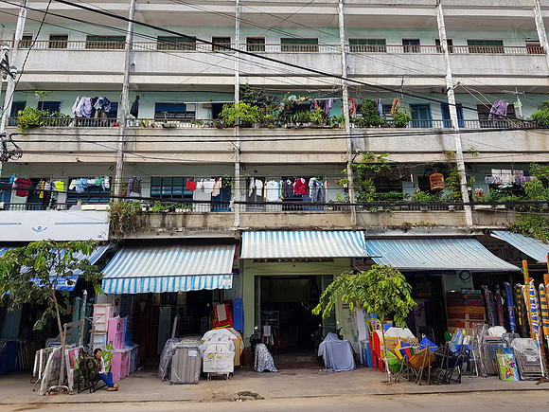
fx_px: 412
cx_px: 274
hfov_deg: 67.3
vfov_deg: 53.1
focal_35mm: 26
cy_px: 206
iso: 40
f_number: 1.7
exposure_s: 1/147
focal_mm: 4.2
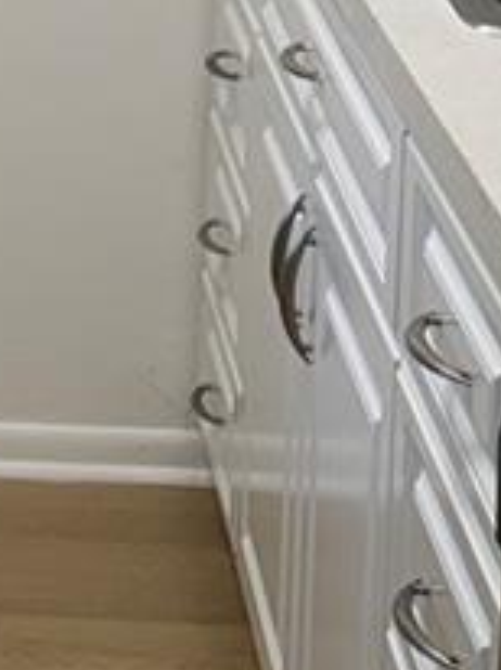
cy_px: -55
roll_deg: +2.0
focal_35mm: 140
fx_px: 2707
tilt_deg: -13.1
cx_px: -511
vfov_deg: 13.8
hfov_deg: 9.8
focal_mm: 6.76
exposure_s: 1/298
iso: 64
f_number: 1.78
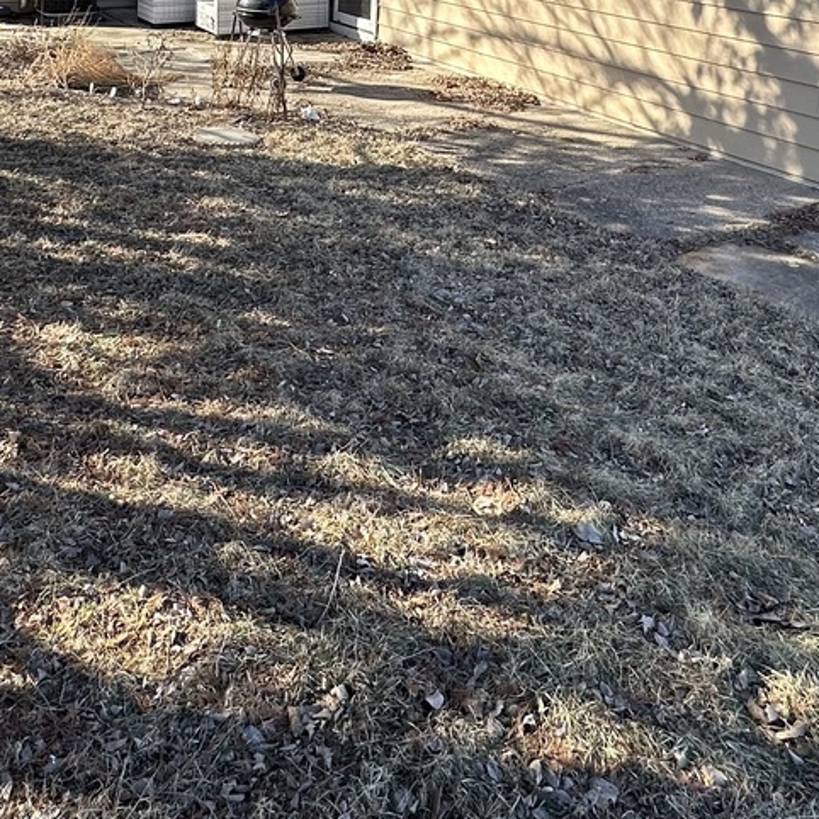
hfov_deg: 44.8
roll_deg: -1.1
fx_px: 990
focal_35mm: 37
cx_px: 345
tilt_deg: -6.0
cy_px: -25
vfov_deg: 39.0
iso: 40
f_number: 2.2
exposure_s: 1/475
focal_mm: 2.22
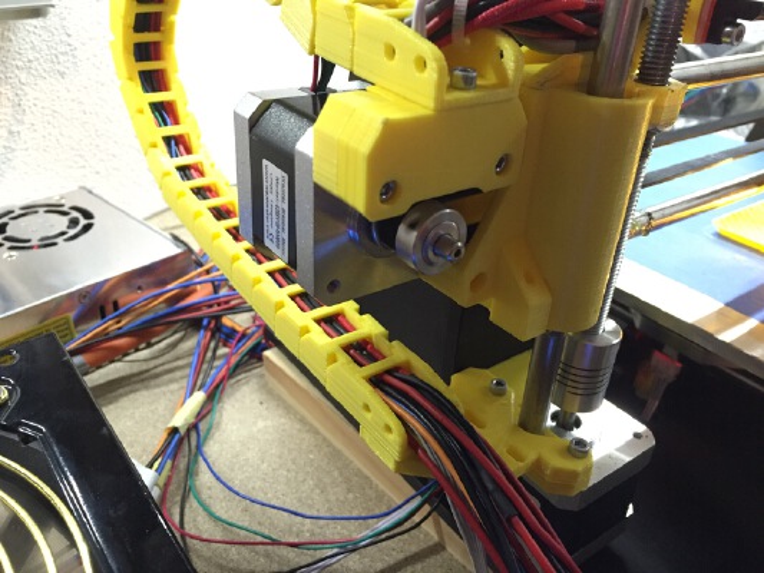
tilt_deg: -30.1
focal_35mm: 29
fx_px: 640
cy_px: 286
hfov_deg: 61.6
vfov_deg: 48.2
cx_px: 382
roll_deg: -5.5
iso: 250
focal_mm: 4.15
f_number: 2.2
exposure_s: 1/24
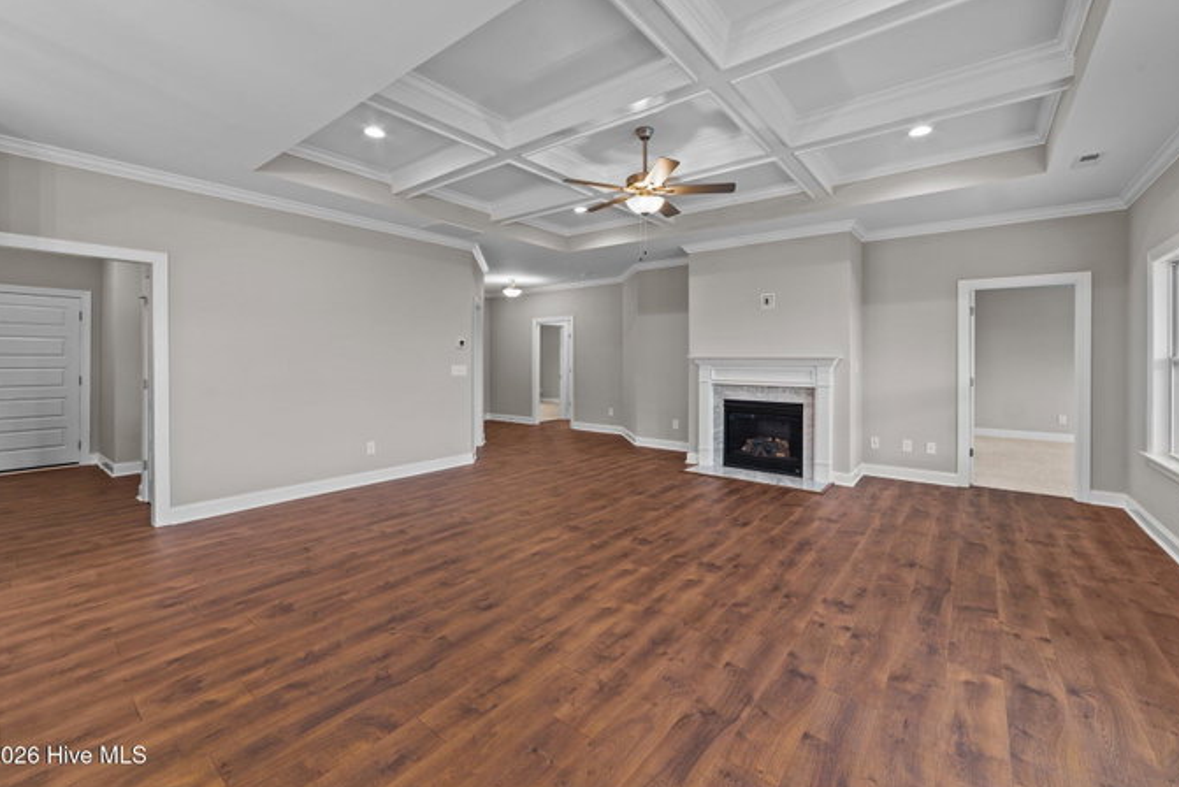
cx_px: 598
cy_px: 372
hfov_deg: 100.4
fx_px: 491
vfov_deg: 77.3
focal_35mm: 15
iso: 160
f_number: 8
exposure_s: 1/1.67
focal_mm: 14
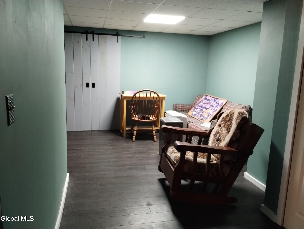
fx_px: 246
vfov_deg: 49.8
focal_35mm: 28
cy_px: 114
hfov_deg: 63.4
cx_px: 152
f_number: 1.8
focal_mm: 4.27
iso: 1678
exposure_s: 1/24
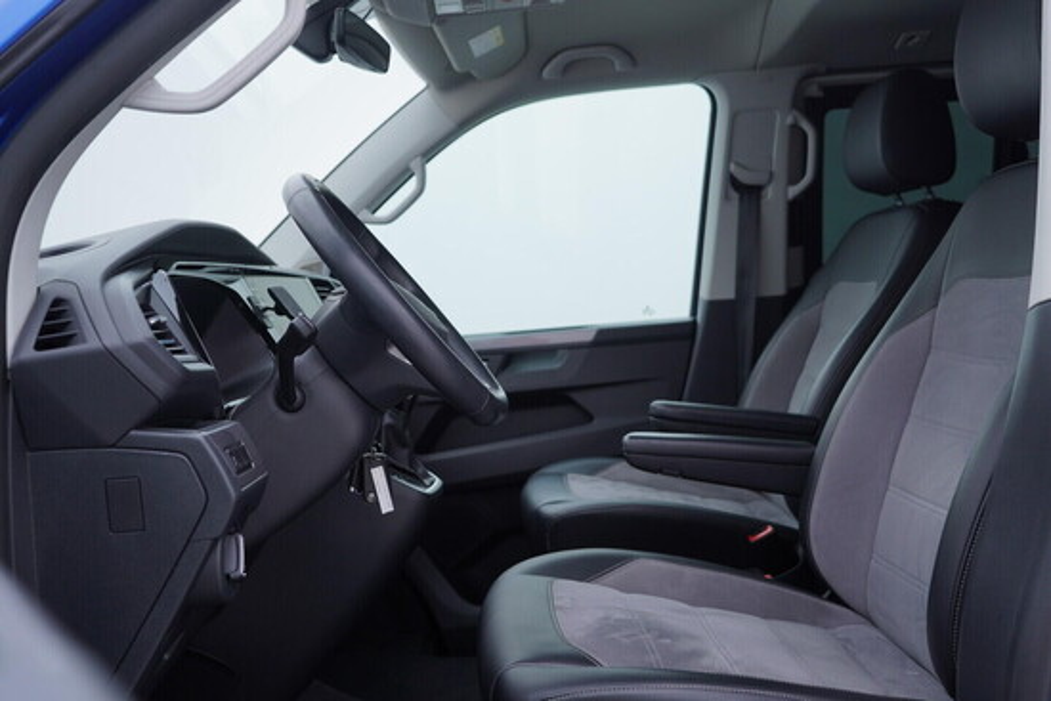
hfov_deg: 53.1
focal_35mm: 36
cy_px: 350
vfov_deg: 36.9
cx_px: 526
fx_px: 1051
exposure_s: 1/50
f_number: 3.2
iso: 125
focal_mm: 24
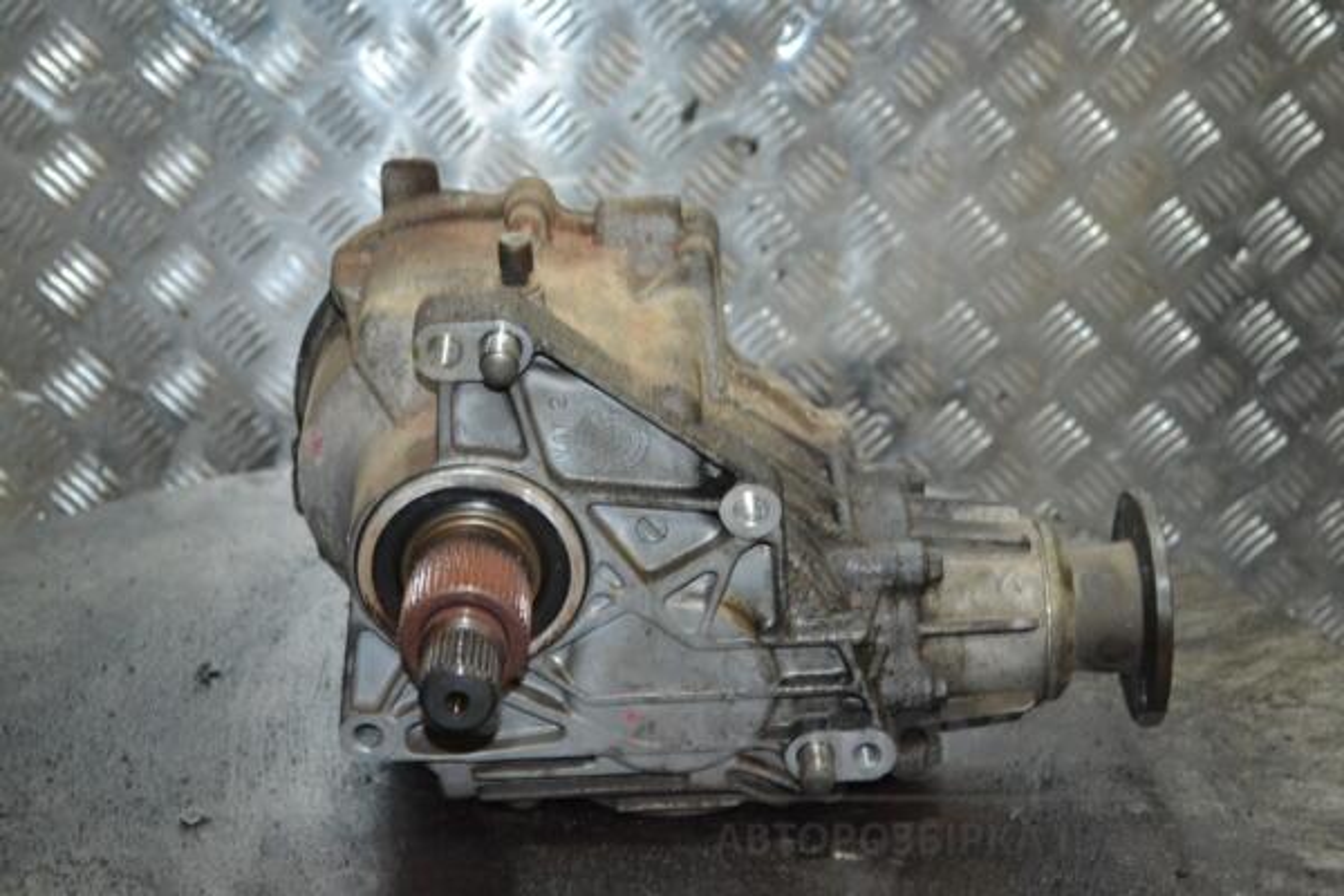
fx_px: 2352
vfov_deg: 21.6
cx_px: 672
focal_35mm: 63
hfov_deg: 31.9
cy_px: 448
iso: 2200
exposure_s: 1/60
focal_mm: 42
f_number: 5.3
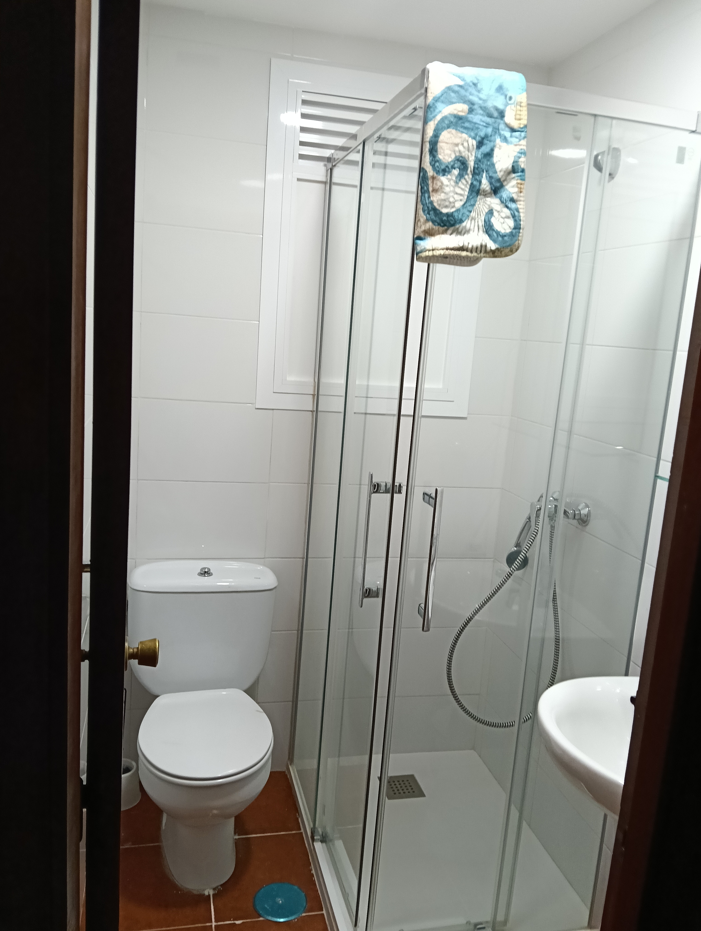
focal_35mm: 27
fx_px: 727
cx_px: 350
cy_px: 466
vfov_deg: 65.2
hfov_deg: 51.5
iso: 250
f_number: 1.8
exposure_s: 1/33.3
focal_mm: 3.98
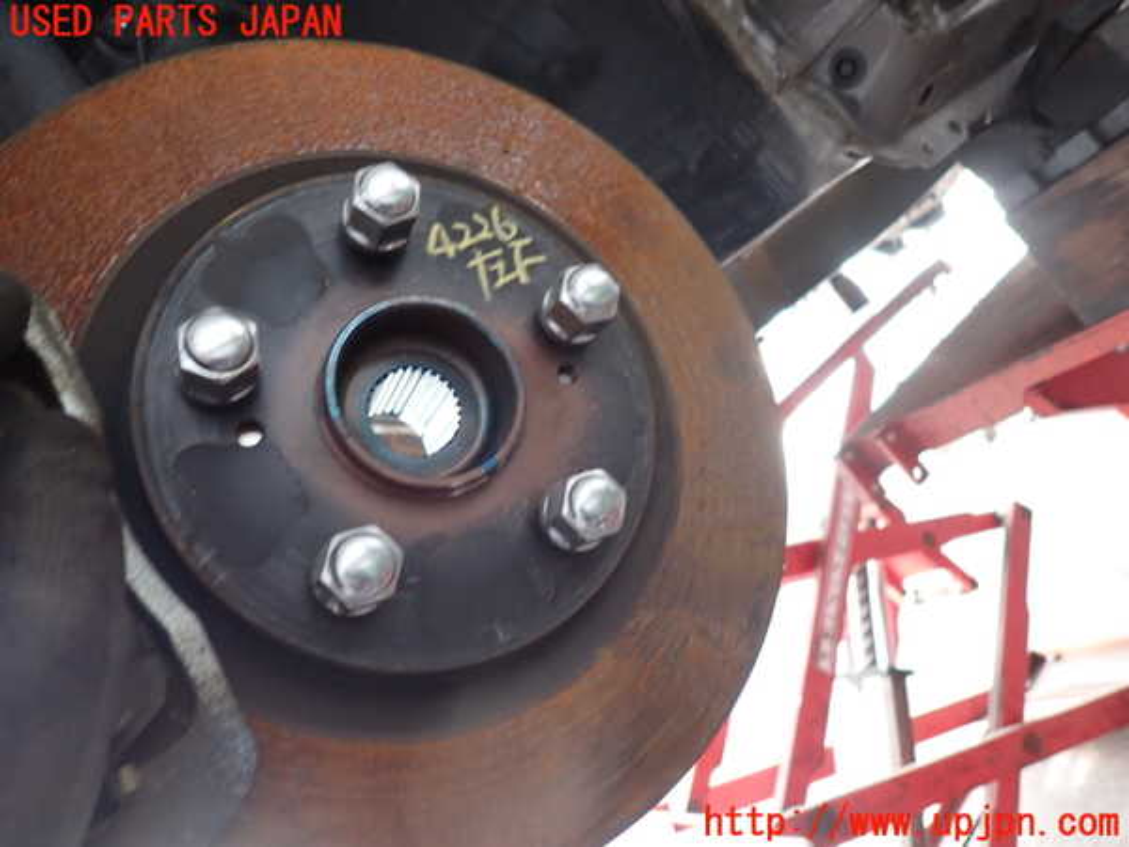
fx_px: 815
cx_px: 564
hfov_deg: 69.4
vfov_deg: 54.9
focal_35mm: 25
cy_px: 424
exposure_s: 1/50
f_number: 2
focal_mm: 4.5
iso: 200
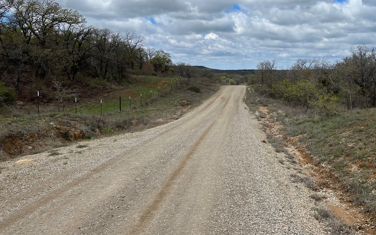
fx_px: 410
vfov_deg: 31.9
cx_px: 243
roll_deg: +1.0
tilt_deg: -4.3
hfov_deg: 48.6
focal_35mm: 40
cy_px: 92
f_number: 1.6
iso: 50
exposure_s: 1/4854
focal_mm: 5.1
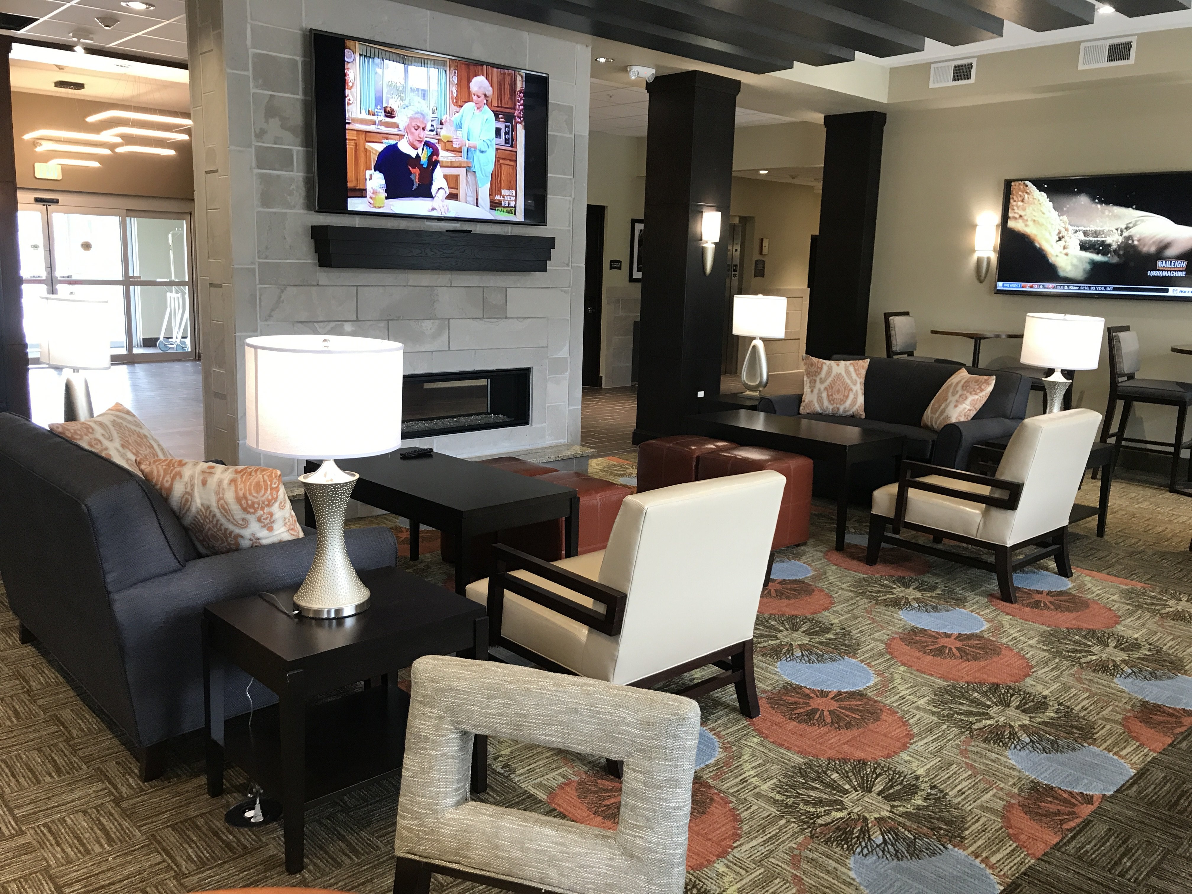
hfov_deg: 63.4
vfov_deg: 49.7
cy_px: 447
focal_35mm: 28
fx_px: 964
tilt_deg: -11.9
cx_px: 596
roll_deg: -1.8
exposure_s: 1/24
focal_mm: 3.99
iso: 40
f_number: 1.8
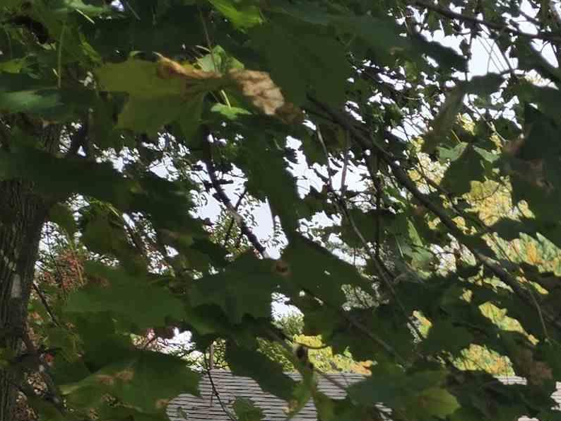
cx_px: 915
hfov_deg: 18.6
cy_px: 691
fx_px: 1442
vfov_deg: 15.0
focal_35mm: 89
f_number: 1.8
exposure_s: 1/719
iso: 25
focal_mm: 5.4
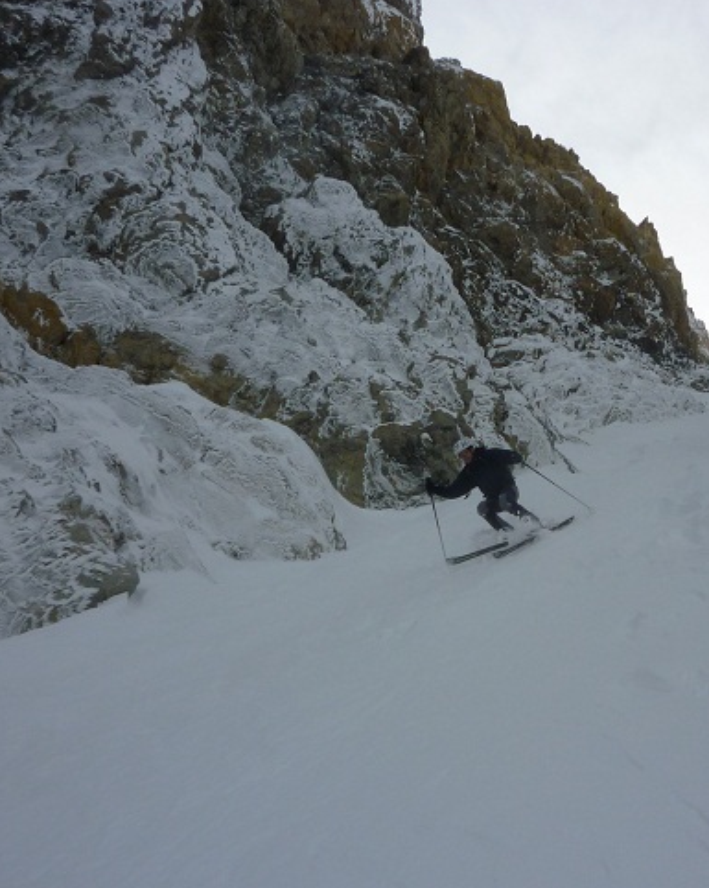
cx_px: 552
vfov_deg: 39.4
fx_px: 1234
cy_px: 540
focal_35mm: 47
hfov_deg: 31.3
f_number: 7.1
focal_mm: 5.2
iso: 80
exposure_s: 1/800
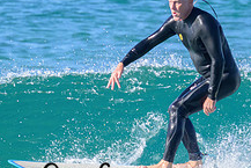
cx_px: 203
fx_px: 20246
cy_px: 146
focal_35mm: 2902
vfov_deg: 0.5
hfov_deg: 0.7
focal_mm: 800
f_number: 11
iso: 1100
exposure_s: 1/1250
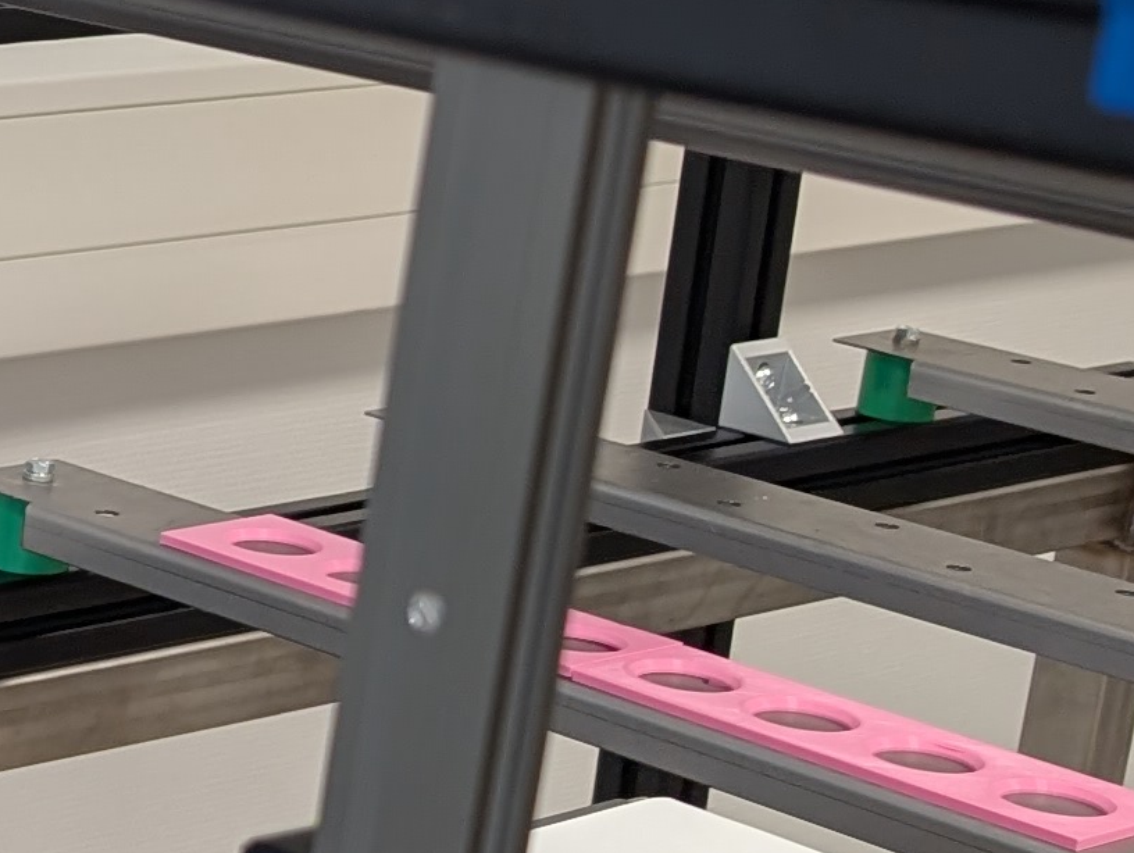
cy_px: 672
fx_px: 3936
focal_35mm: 120
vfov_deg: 12.3
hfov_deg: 14.4
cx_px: -931
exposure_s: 1/42.8
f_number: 1.68
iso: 48
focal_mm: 6.9
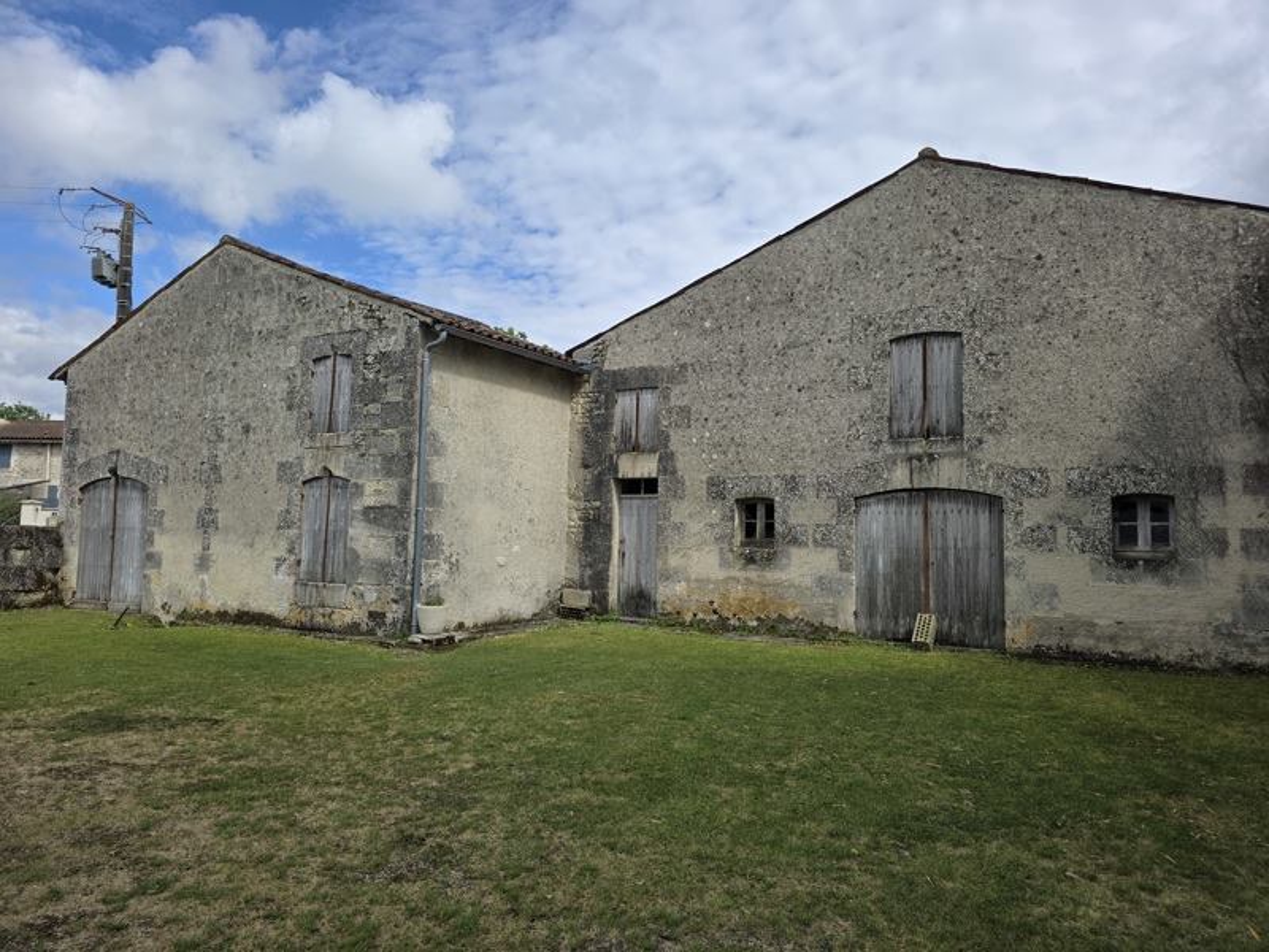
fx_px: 843
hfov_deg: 73.9
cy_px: 476
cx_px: 634
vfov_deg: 58.9
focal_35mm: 23
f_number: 1.7
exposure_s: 1/7333
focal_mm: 6.3
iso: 80
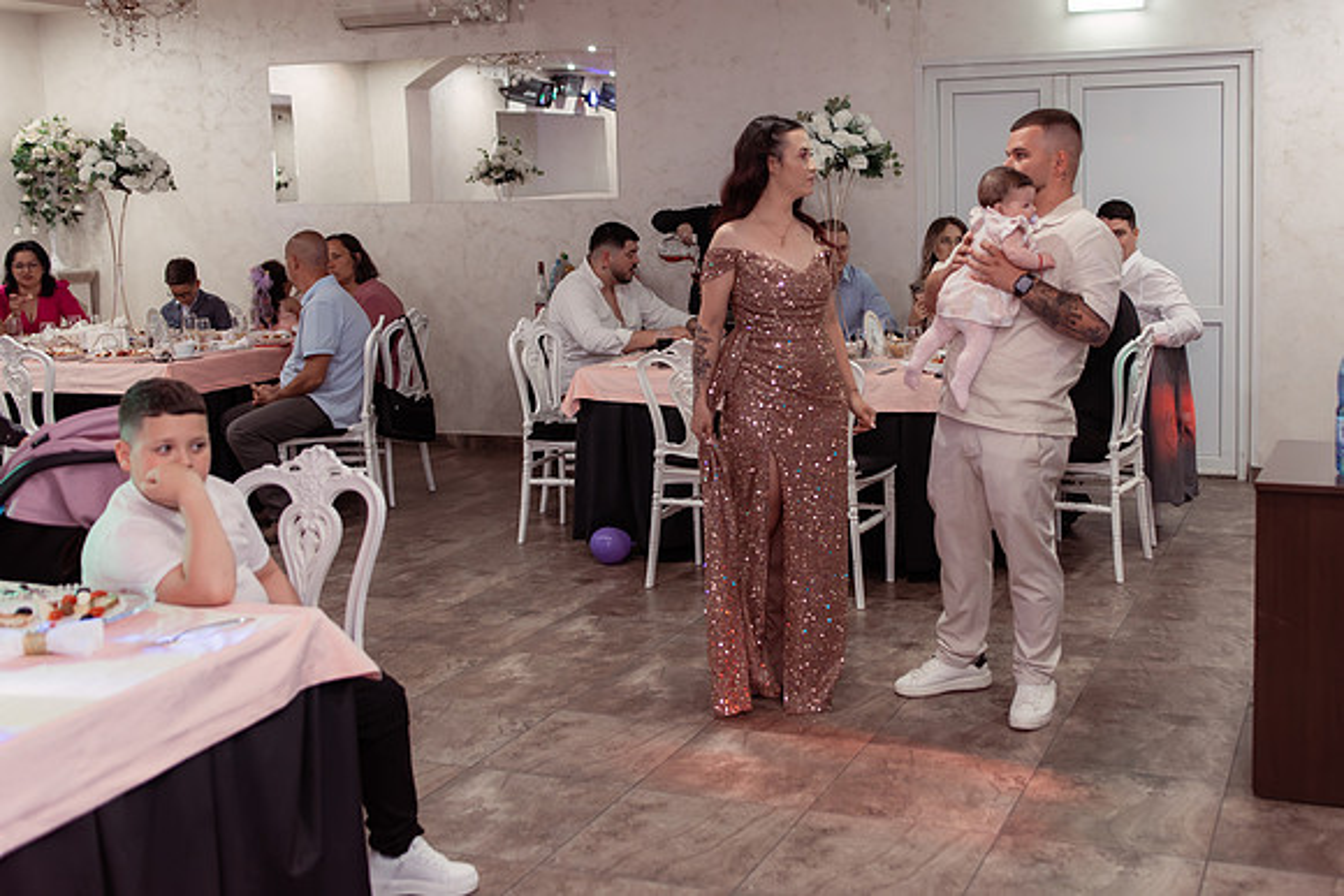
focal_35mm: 42
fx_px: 1558
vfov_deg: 32.0
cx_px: 801
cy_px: 362
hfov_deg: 46.4
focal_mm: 35
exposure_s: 1/200
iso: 1000
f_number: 2.8
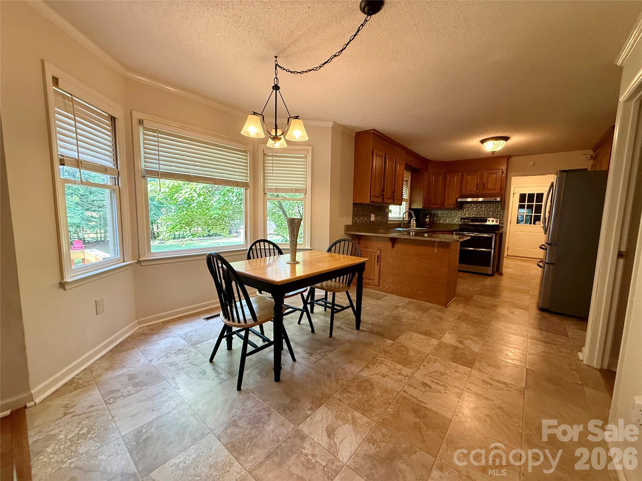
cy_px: 240
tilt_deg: -5.7
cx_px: 321
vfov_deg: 85.7
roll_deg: -1.0
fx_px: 260
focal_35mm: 14
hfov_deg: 102.1
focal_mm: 2.22
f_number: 2.2
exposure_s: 1/83
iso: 320
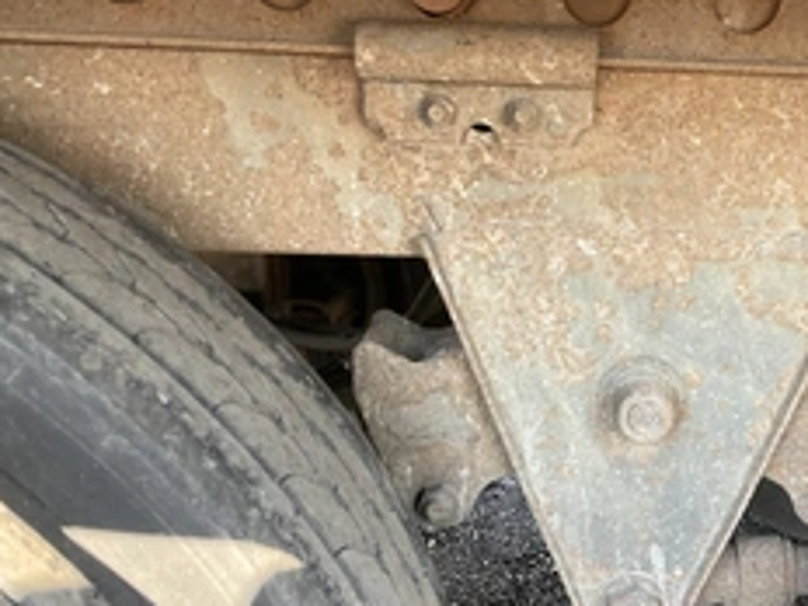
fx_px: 1167
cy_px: 282
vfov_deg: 29.1
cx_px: 665
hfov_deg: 36.7
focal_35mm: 50
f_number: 1.8
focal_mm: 3
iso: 64
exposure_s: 1/122
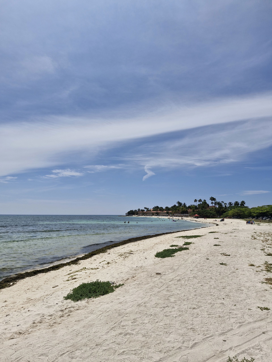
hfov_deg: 58.9
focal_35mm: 23
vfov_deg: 73.9
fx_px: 241
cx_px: 136
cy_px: 181
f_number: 1.8
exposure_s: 1/6272
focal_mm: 5.54
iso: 50
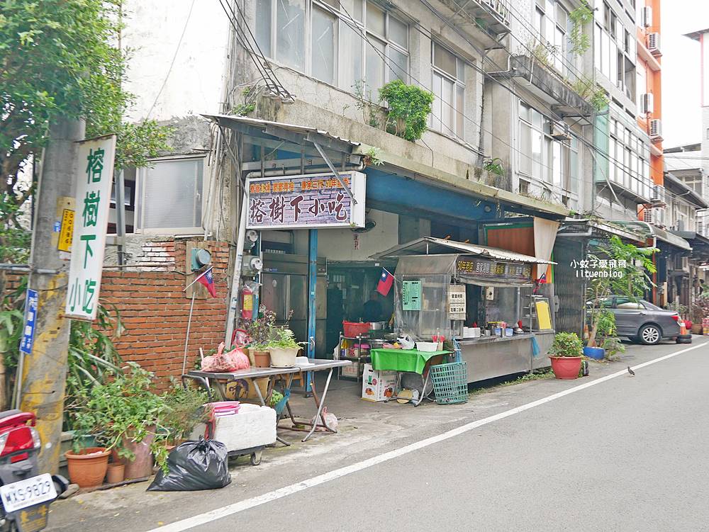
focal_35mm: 34
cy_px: 266
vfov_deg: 41.8
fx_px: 697
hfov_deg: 53.9
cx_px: 354
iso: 200
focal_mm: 17
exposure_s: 1/100
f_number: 4.2
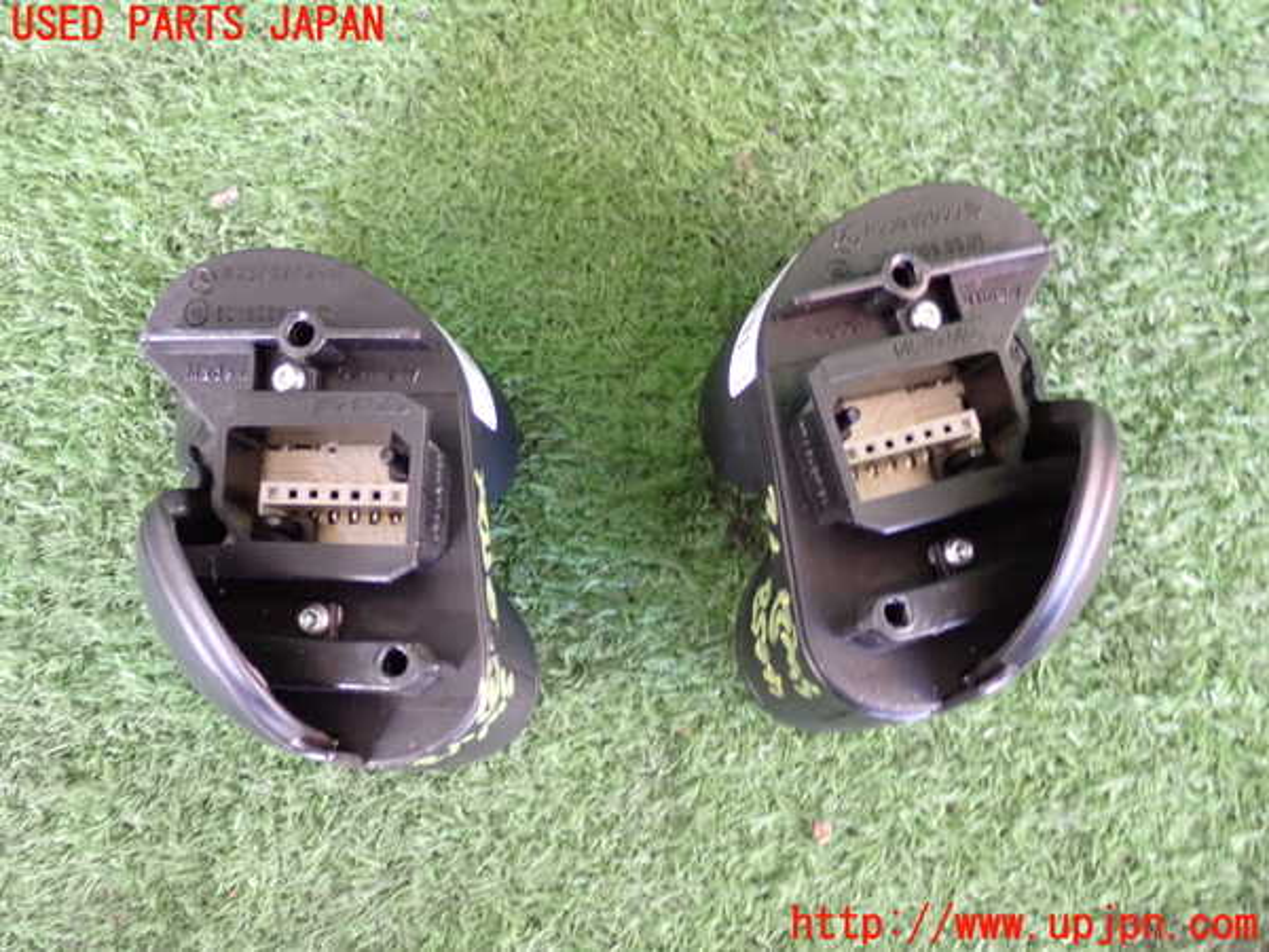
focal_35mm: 54
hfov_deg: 35.5
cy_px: 476
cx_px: 634
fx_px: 1980
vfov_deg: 27.0
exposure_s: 1/30
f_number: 3.3
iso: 800
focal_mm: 9.65
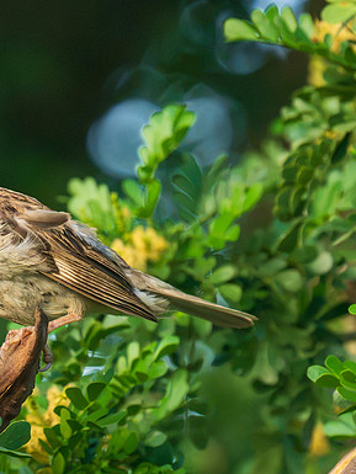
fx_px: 19776
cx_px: -3
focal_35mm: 1443
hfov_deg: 1.0
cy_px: 297
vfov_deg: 1.4
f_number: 8
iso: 14400
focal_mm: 600
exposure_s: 1/1250
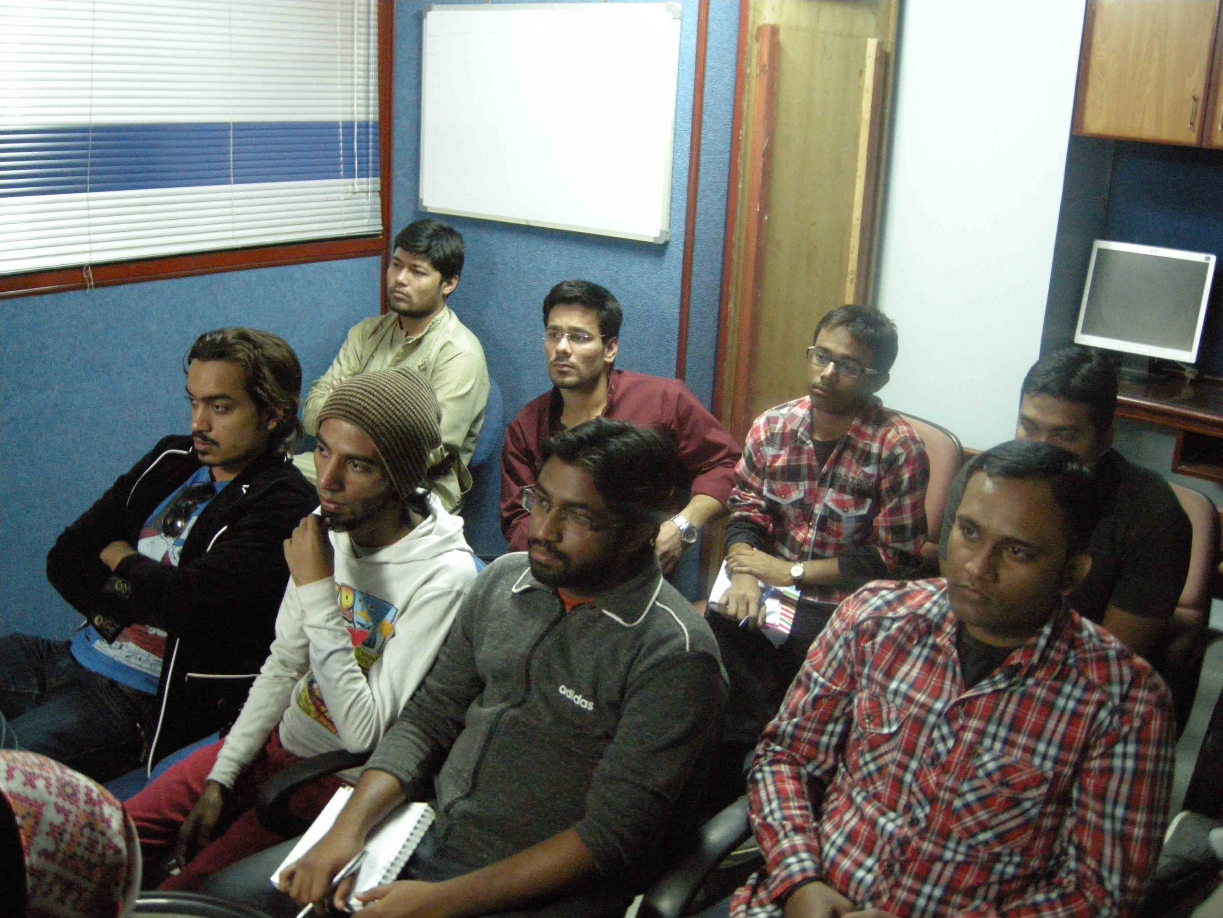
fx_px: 1237
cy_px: 459
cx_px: 612
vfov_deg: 40.7
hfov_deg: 52.6
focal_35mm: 35
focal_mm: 7.5
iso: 800
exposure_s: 1/7.7
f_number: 2.7
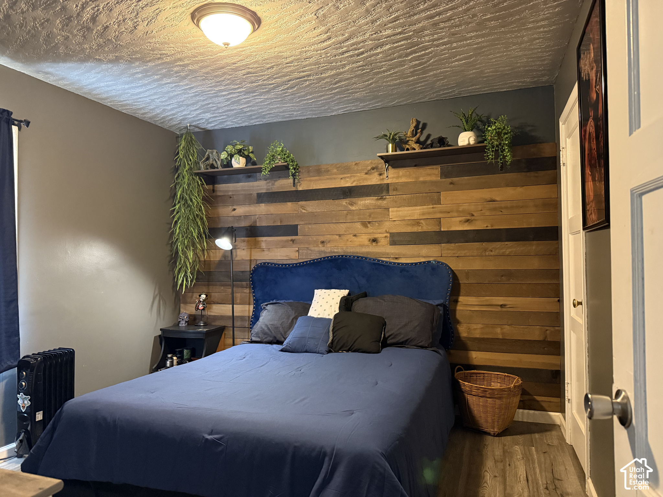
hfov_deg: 71.6
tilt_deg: +3.3
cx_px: 332
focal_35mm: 24
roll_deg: +0.5
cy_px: 248
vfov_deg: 56.8
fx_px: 460
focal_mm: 6.76
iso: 1000
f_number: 1.78
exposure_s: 1/40
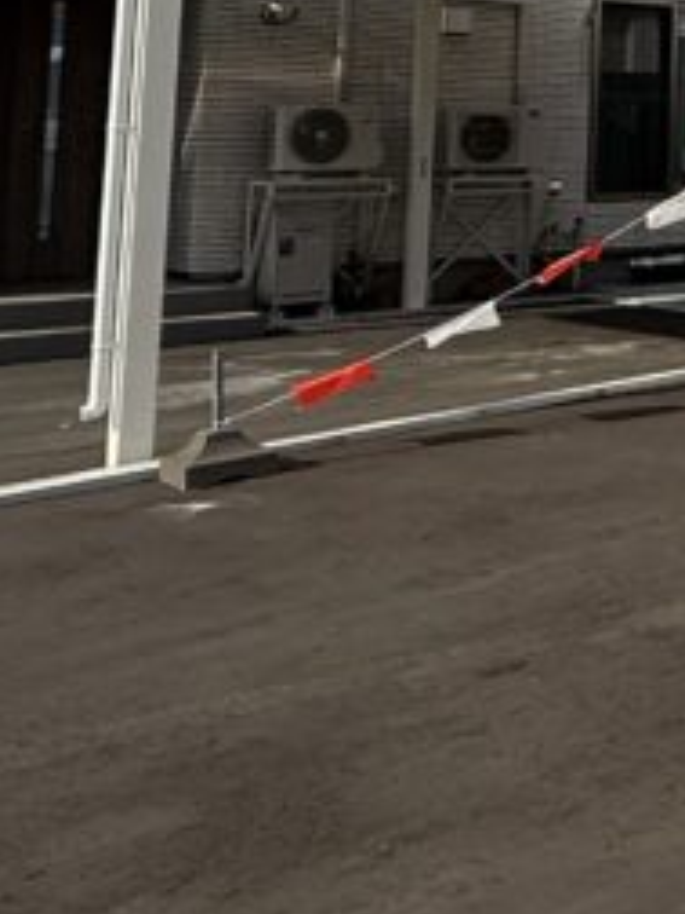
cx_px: 1240
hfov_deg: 19.3
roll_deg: -0.6
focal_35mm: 57
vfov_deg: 31.5
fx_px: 1504
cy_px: 18
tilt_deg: +4.7
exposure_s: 1/2841
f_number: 2.2
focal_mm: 2.22
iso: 50
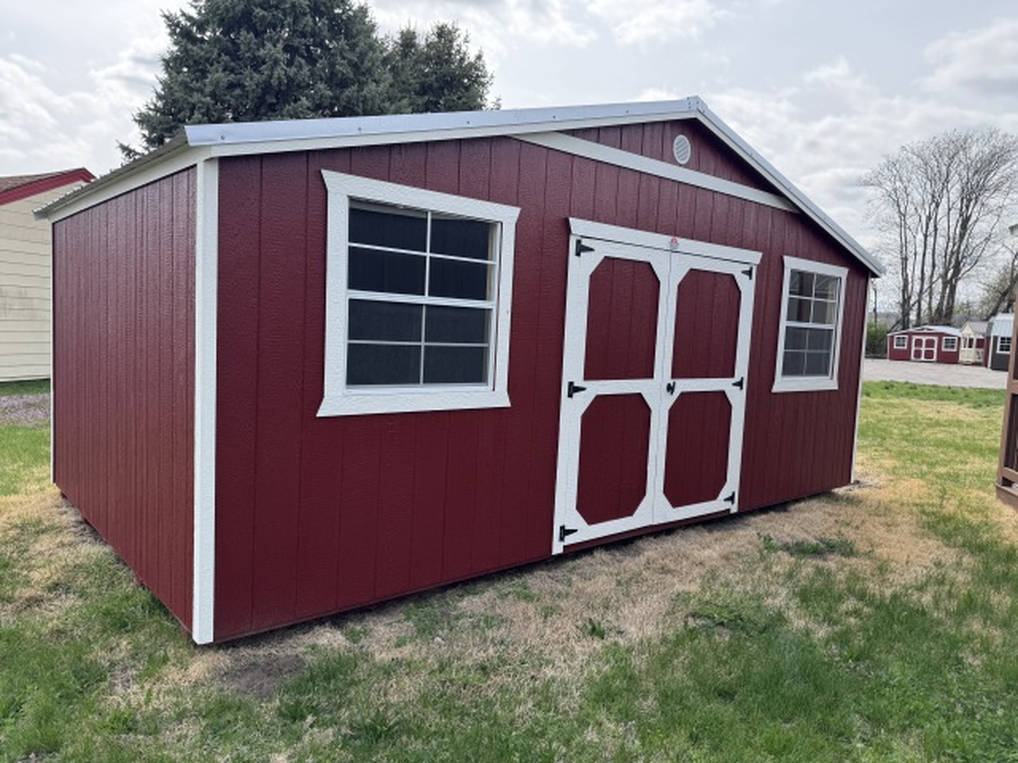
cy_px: 382
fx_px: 706
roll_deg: -2.0
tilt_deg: -5.1
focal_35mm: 24
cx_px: 509
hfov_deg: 71.6
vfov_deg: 56.8
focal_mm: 6.76
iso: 80
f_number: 1.78
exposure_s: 1/1366
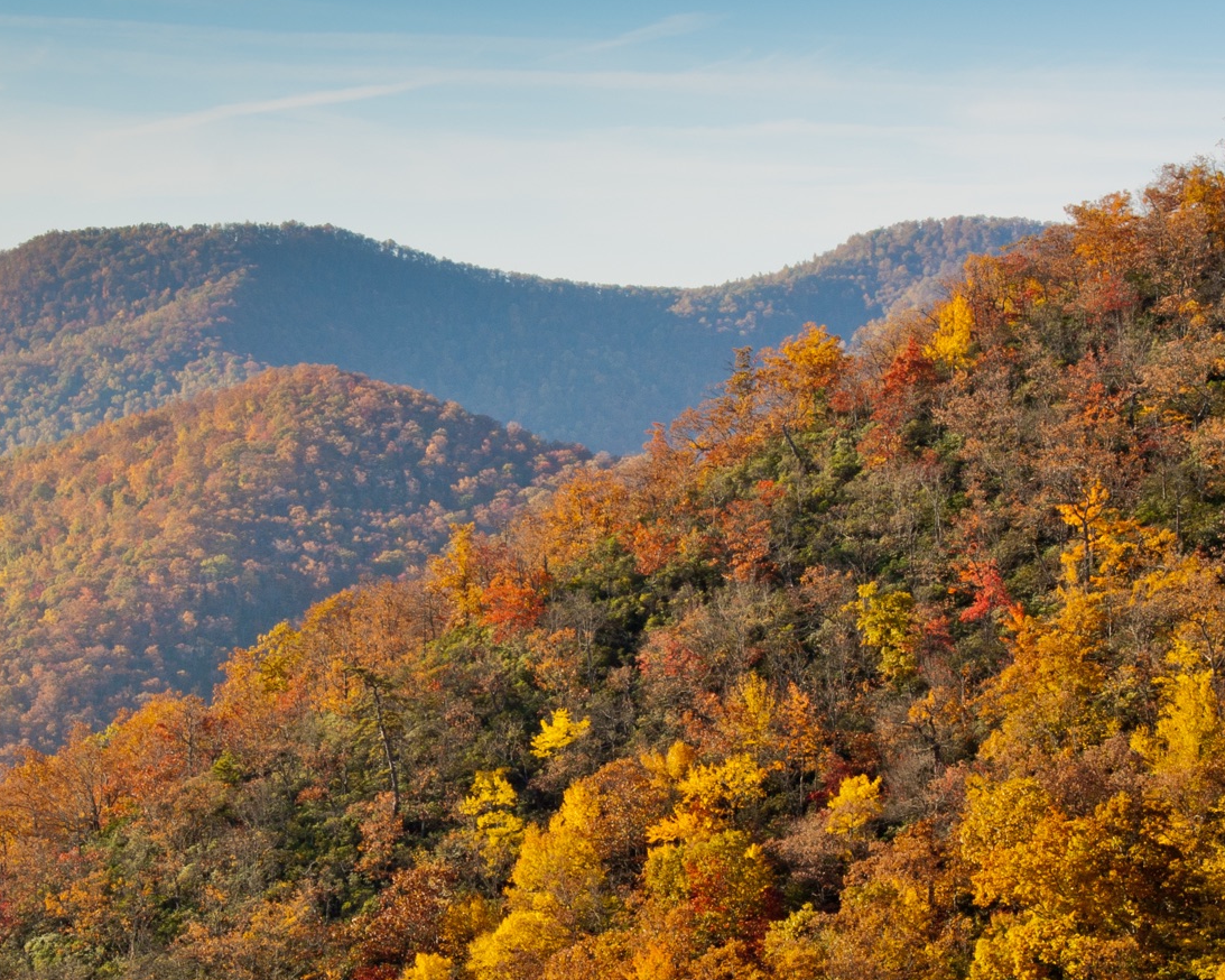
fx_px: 4676
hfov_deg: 14.9
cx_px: 451
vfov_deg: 12.0
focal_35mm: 129
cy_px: 546
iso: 100
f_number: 16
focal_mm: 50
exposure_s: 1/30
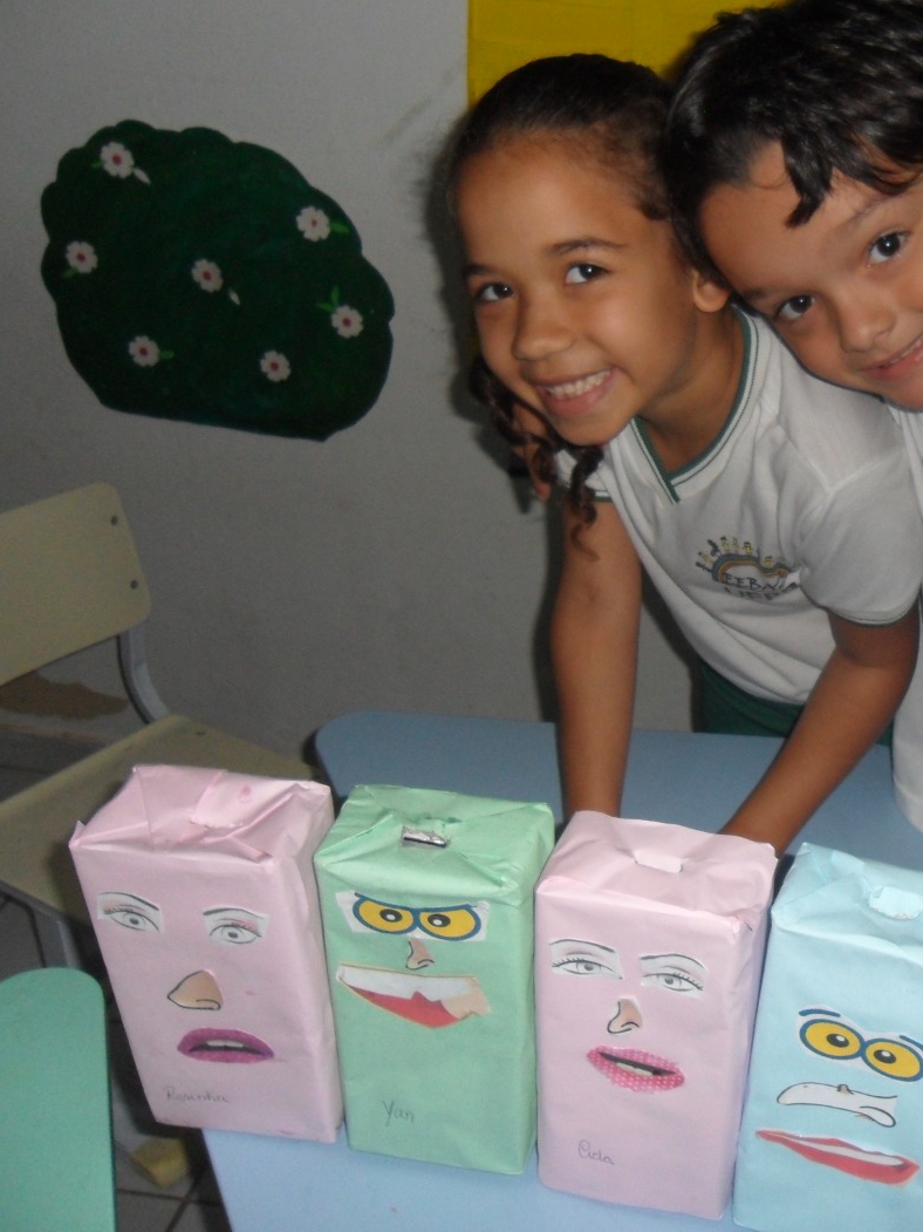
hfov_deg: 37.0
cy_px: 607
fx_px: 1316
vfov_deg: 50.1
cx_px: 771
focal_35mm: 37
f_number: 8.9
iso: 160
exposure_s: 1/45
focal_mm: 4.9
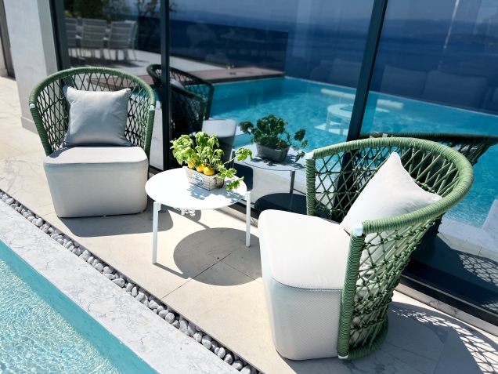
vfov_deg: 53.1
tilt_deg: -24.5
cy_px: 187
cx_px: 249
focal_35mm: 26
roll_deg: -4.6
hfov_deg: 67.3
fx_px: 374
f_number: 1.5
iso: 50
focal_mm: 5.7
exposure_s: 1/8696
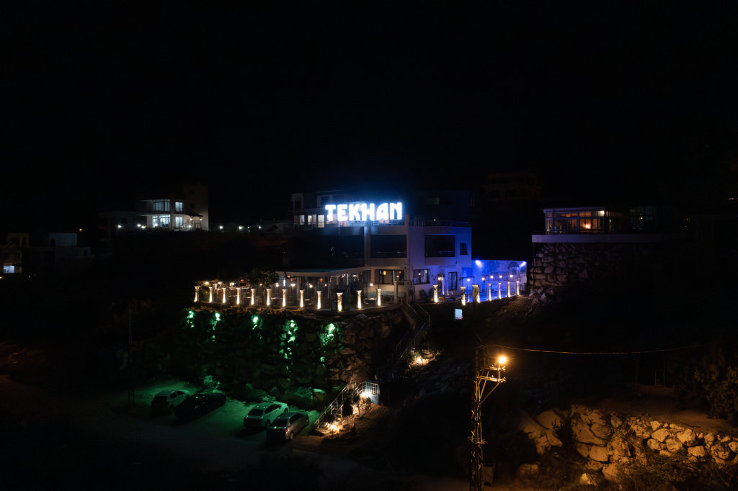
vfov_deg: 46.4
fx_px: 574
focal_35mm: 28
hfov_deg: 65.5
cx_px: 369
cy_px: 246
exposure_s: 1/120
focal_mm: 10.26
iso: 6400
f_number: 2.8
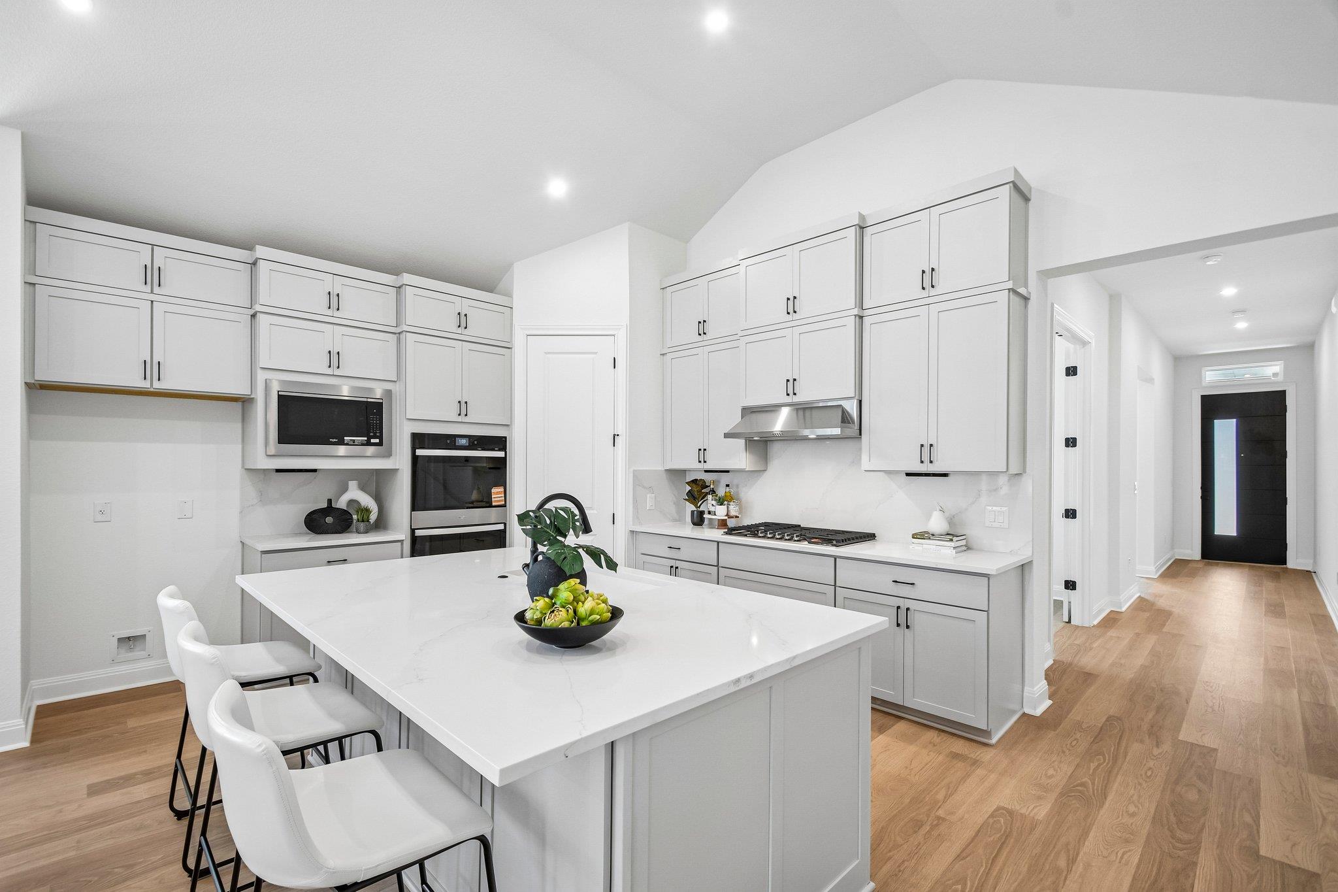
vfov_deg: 77.3
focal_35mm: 15
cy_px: 446
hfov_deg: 100.4
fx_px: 557
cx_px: 669
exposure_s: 1/13
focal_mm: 10
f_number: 8
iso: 400
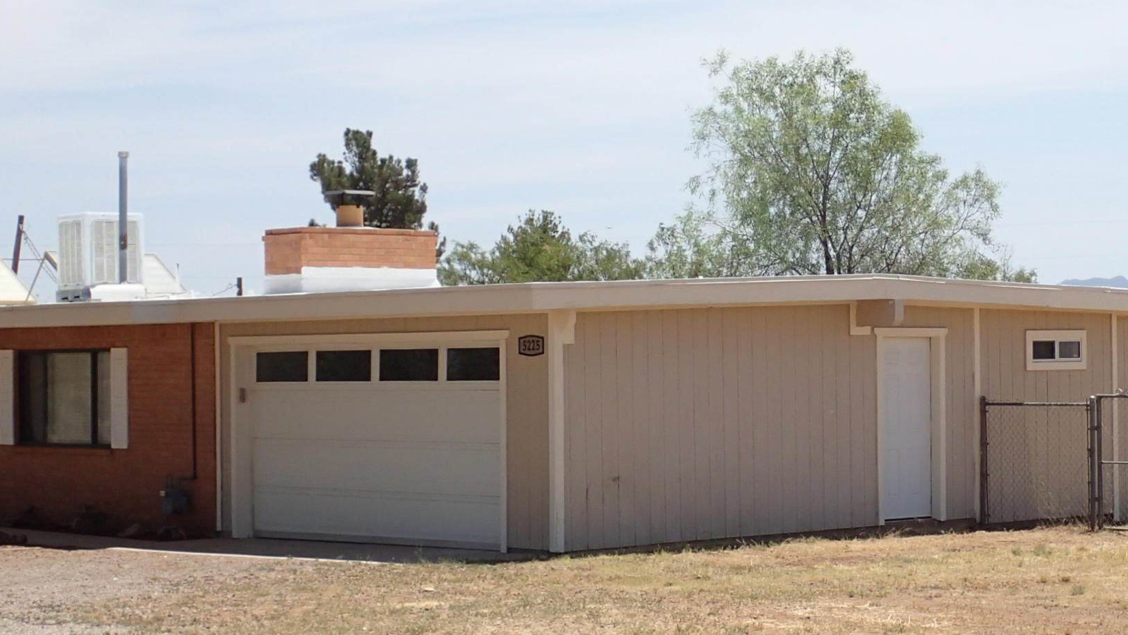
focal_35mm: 86
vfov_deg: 14.1
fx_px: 2572
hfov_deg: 24.6
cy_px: 381
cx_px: 750
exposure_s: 1/800
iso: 100
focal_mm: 7.86
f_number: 4
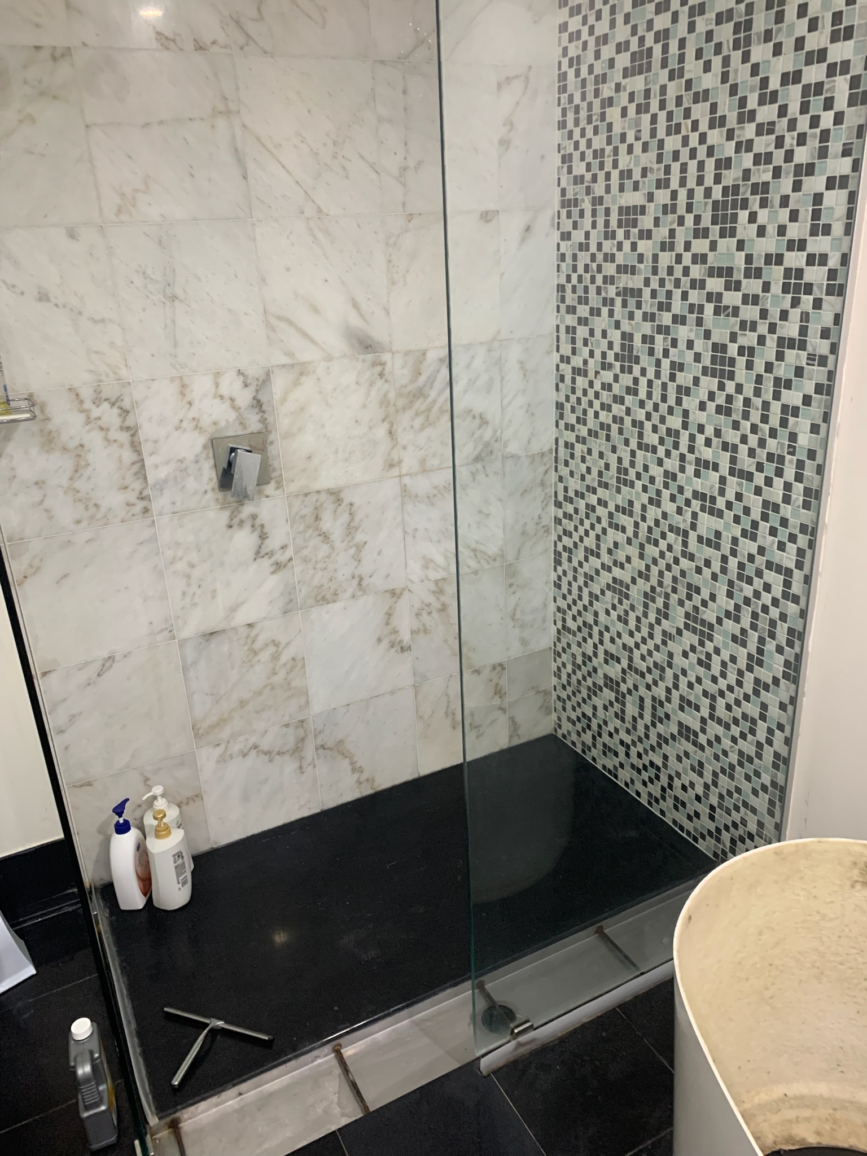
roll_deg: +1.9
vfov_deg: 67.3
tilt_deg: -22.2
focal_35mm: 26
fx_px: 868
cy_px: 578
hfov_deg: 53.1
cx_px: 434
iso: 200
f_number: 1.8
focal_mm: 4.25
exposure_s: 1/50
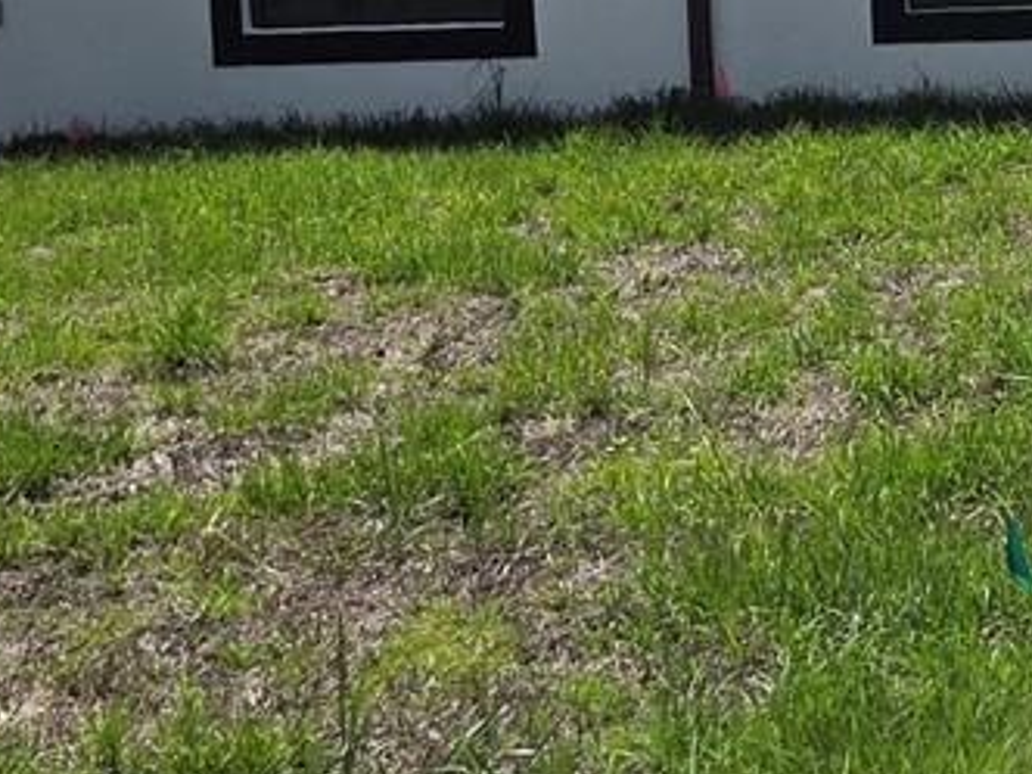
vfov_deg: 13.3
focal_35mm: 111
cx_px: 998
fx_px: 3309
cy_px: 370
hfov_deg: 17.4
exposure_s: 1/7891
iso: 50
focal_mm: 5.4
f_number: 1.8
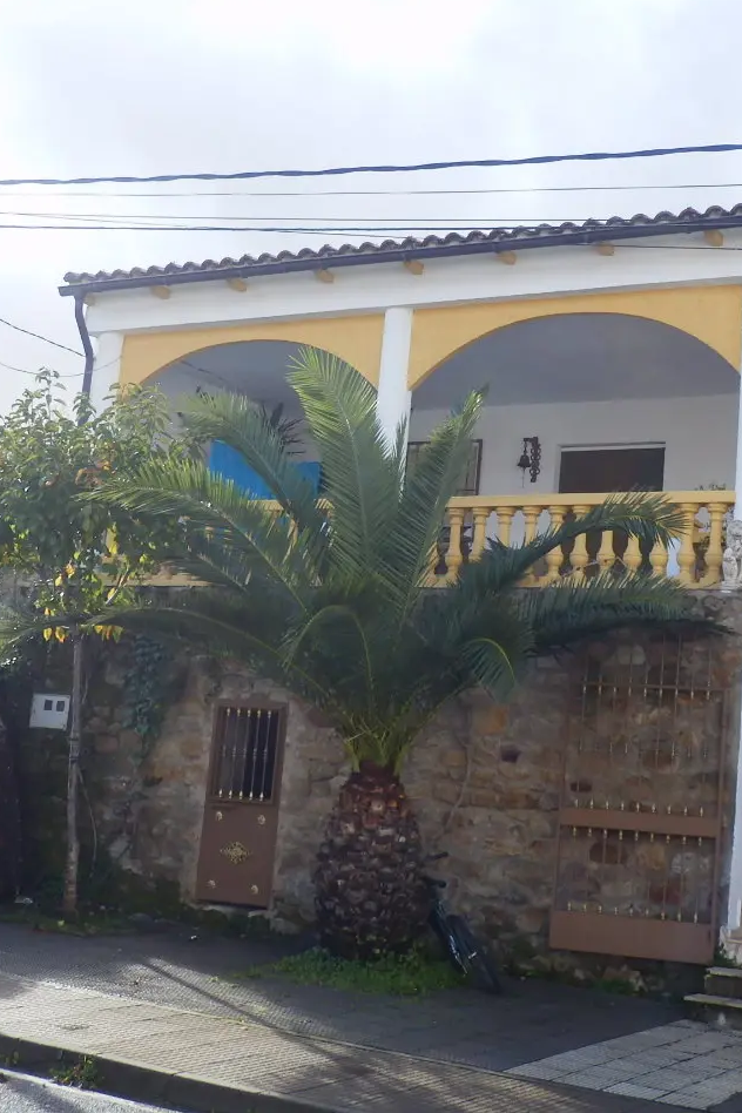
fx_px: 1824
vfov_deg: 33.9
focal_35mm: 59
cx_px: 501
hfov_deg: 22.9
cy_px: 551
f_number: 4
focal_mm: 7.4
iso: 80
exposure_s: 1/200
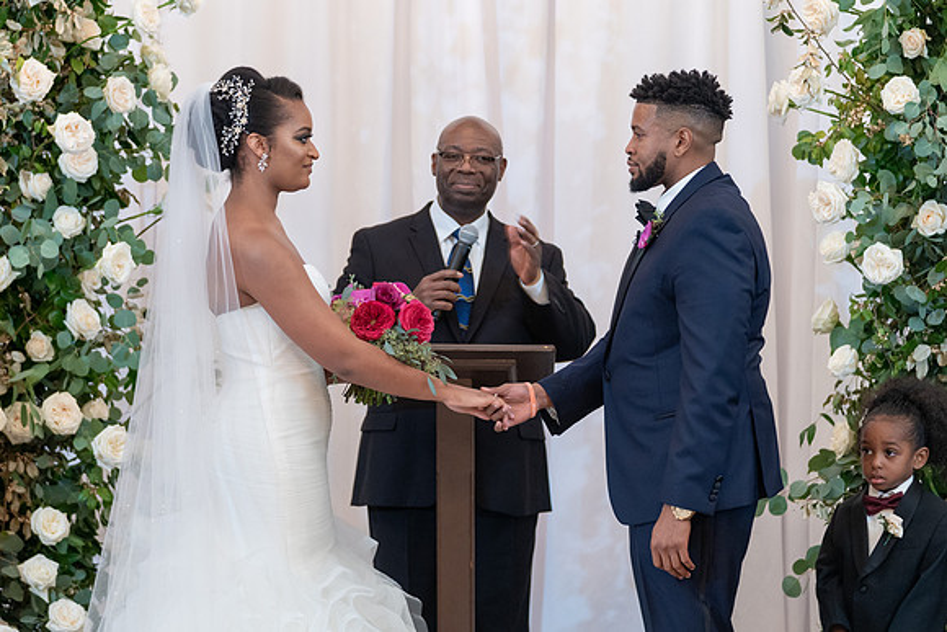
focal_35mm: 149
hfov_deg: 13.7
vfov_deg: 9.2
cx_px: 379
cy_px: 314
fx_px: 3928
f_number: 2.8
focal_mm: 114
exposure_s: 1/100
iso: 2000
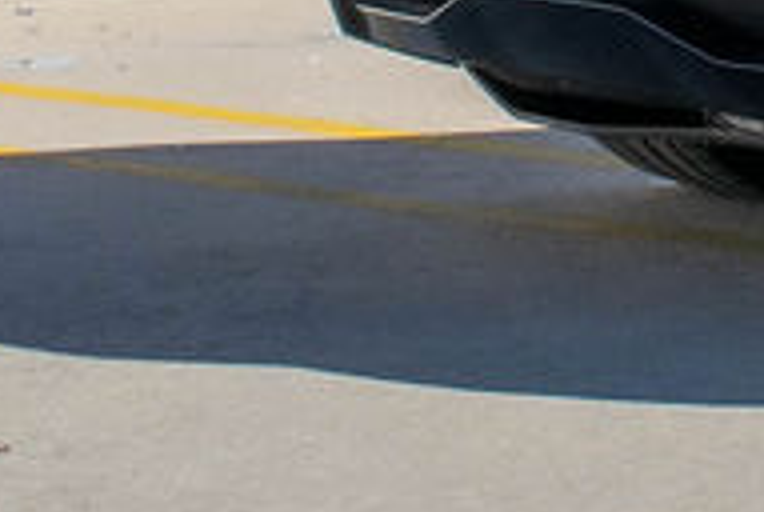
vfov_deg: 5.7
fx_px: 4952
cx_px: 1028
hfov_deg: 8.7
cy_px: -666
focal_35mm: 233
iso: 200
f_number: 13
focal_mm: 29
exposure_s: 1/500
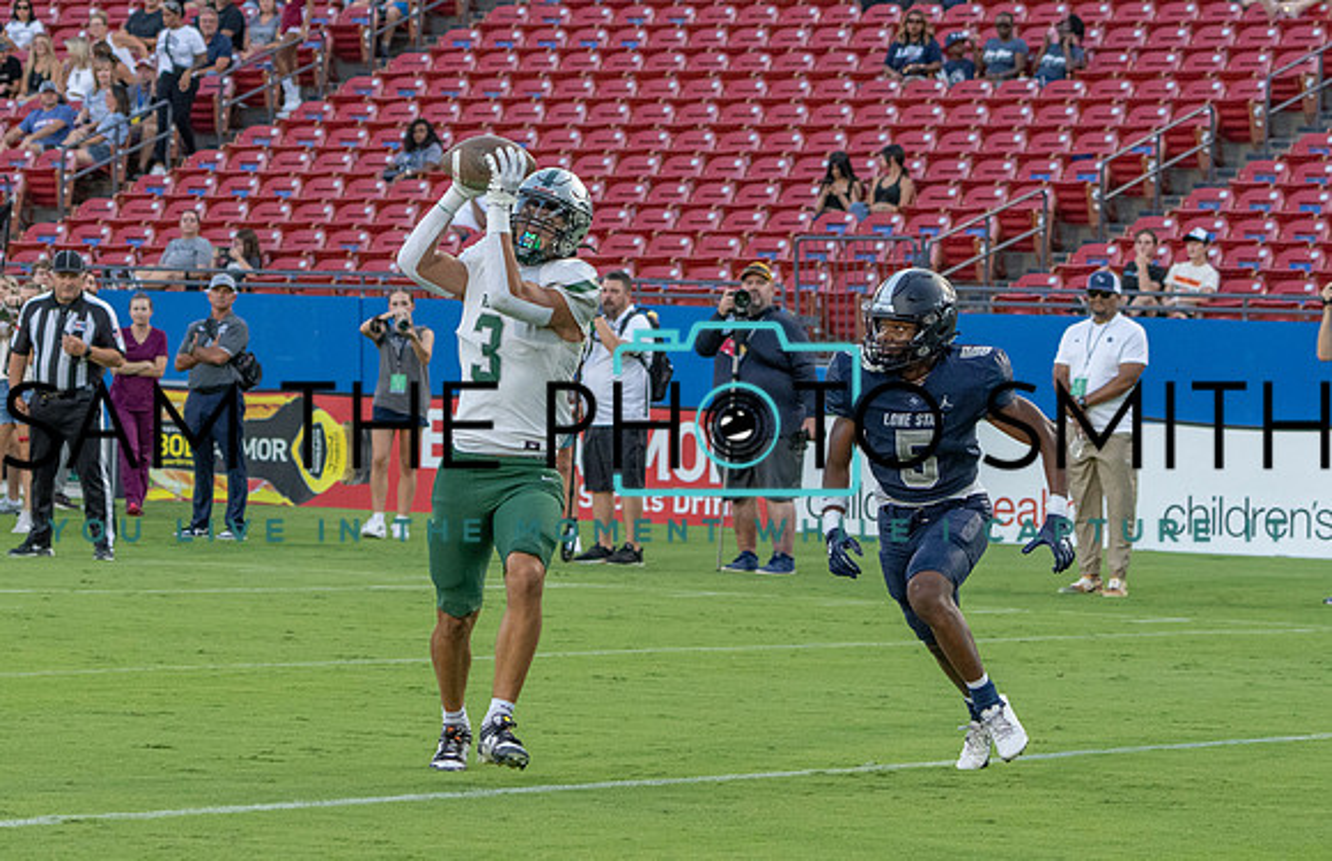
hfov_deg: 11.5
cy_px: 428
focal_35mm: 181
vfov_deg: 7.4
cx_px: 463
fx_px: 6617
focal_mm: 100
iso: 2000
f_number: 5.6
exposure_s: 1/1250
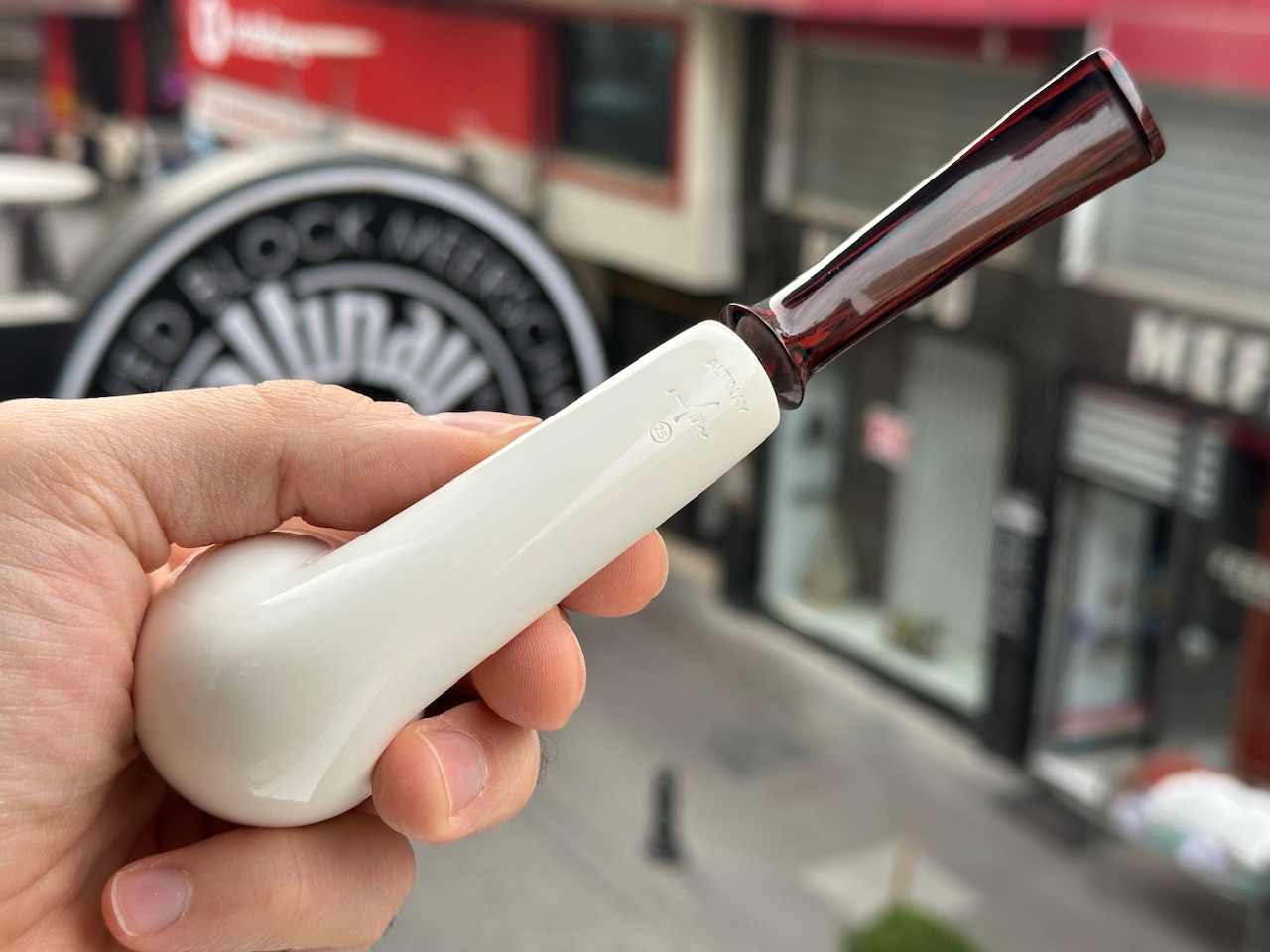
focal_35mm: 48
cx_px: 635
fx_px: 1761
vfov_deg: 30.3
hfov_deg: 39.7
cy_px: 476
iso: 64
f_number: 1.78
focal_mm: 6.86
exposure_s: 1/623
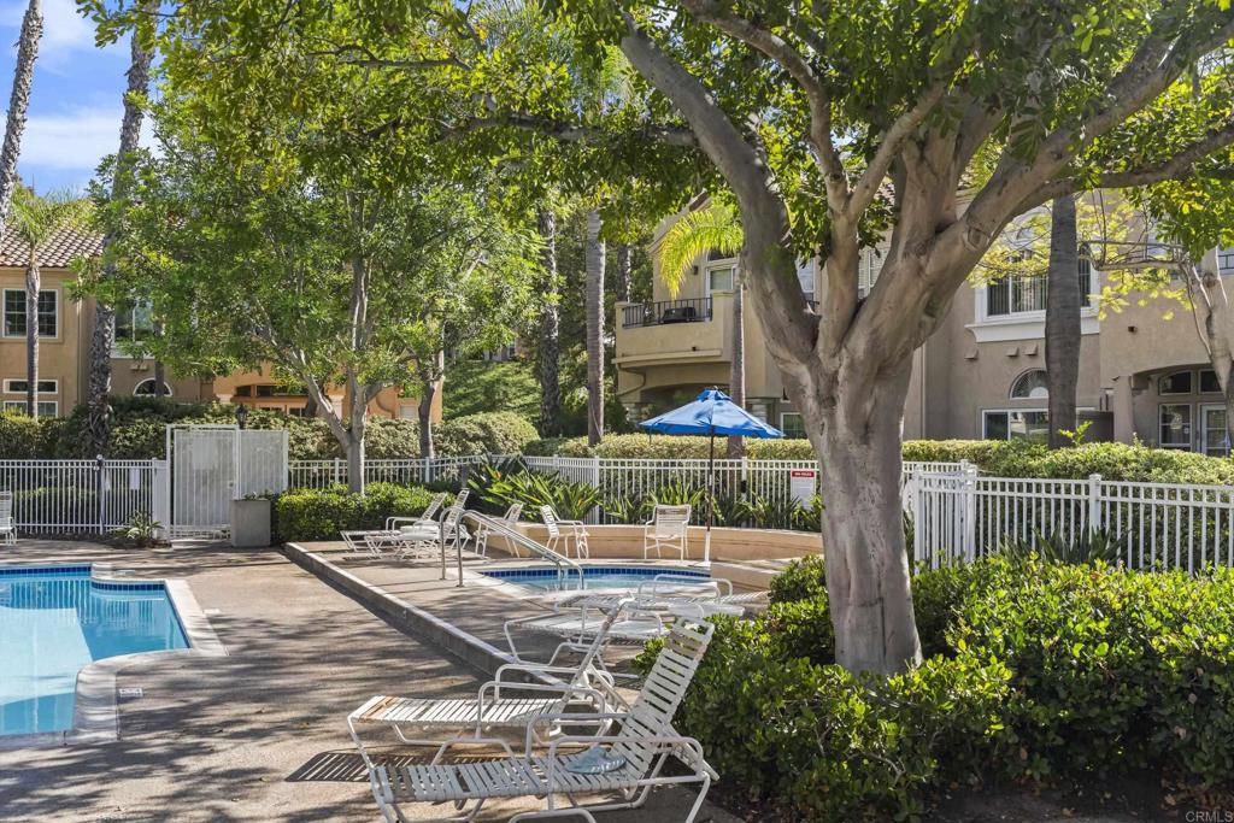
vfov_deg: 37.9
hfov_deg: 54.4
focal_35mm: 35
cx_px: 617
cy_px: 412
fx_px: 1200
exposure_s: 1/640
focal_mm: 35
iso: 500
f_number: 8
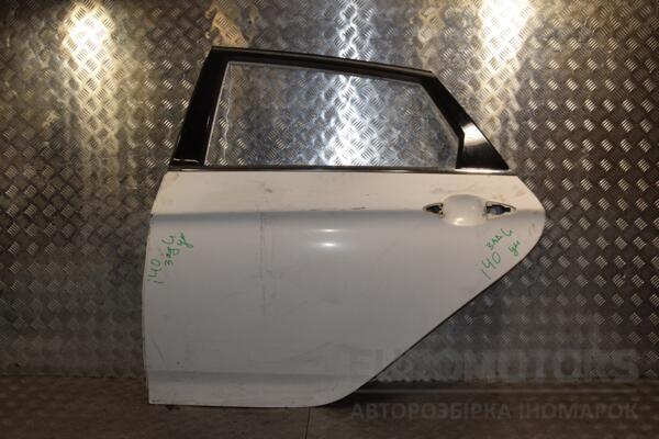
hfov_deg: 59.5
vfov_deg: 41.7
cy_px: 220
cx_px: 330
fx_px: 577
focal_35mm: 32
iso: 800
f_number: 11
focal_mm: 21
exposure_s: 1/200
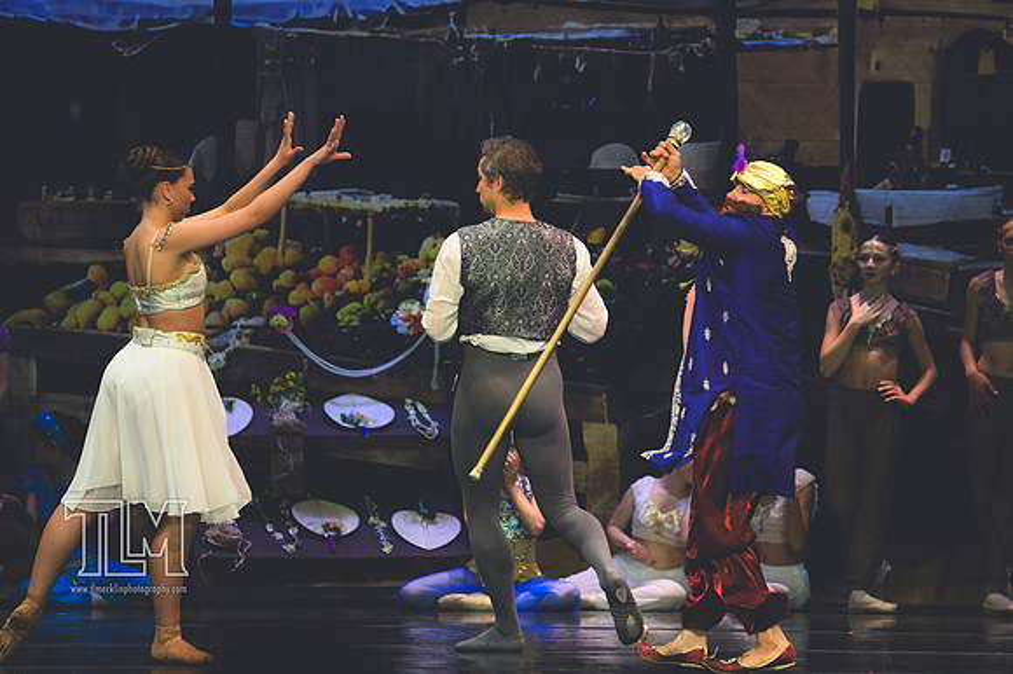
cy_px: 337
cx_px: 506
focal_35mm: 300
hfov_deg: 6.9
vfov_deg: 4.6
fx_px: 8437
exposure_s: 1/500
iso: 1100
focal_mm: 200
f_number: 2.8
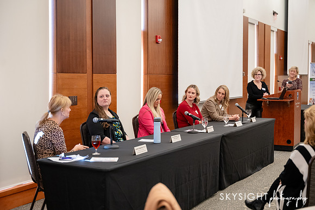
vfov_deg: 26.0
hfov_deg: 38.2
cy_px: 105
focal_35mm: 52
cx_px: 158
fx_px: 455
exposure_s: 1/250
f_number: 2.8
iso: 3200
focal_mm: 52
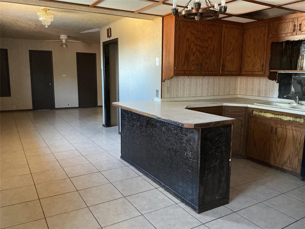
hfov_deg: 61.7
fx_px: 256
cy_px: 114
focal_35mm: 29
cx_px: 152
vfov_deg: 48.2
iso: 250
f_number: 1.8
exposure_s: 1/30
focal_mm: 3
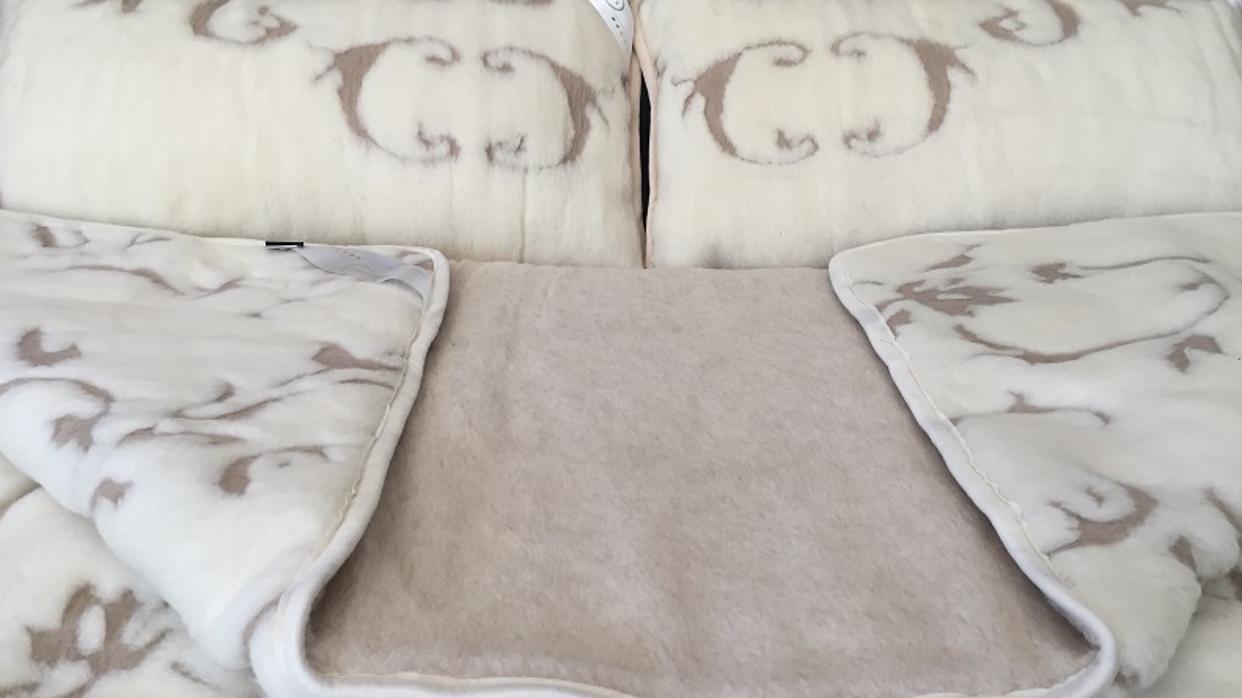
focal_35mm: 32
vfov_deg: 36.7
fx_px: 1054
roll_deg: -0.9
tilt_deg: -24.6
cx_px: 616
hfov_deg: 61.0
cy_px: 360
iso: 32
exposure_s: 1/33
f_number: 2.2
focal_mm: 4.15
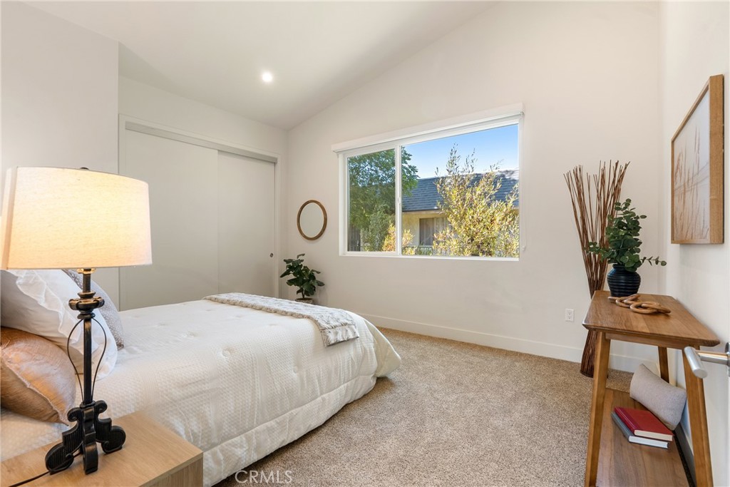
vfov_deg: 73.8
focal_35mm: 16
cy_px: 244
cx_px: 365
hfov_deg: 96.7
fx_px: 324
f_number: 9
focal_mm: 16
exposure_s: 1/20
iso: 320
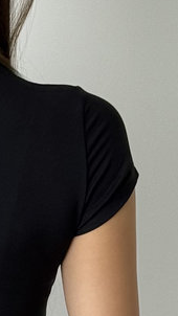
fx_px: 1744
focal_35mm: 208
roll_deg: -1.1
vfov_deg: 10.3
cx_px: -97
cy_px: 252
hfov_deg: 5.8
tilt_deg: -4.2
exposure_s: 1/214
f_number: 1.78
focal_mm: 6.76
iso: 64
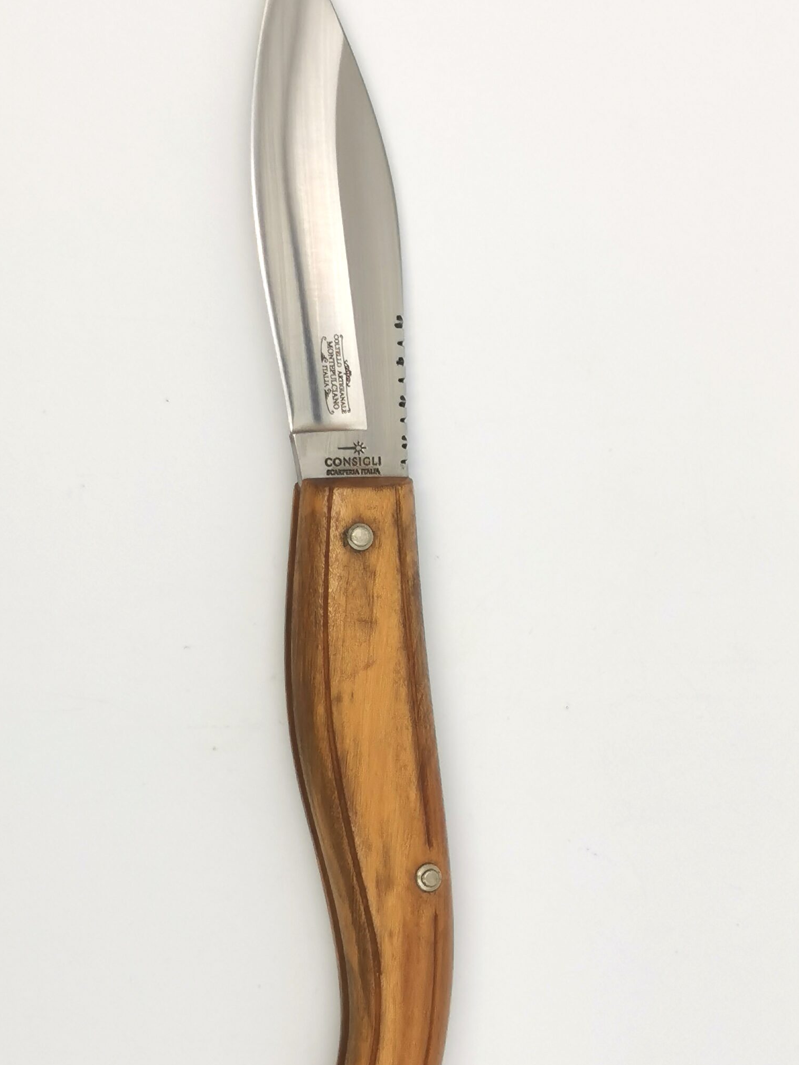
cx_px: 392
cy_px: 549
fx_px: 3046
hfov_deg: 14.9
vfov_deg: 19.8
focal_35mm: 99
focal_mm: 4.66
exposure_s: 1/505
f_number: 1.4
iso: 50
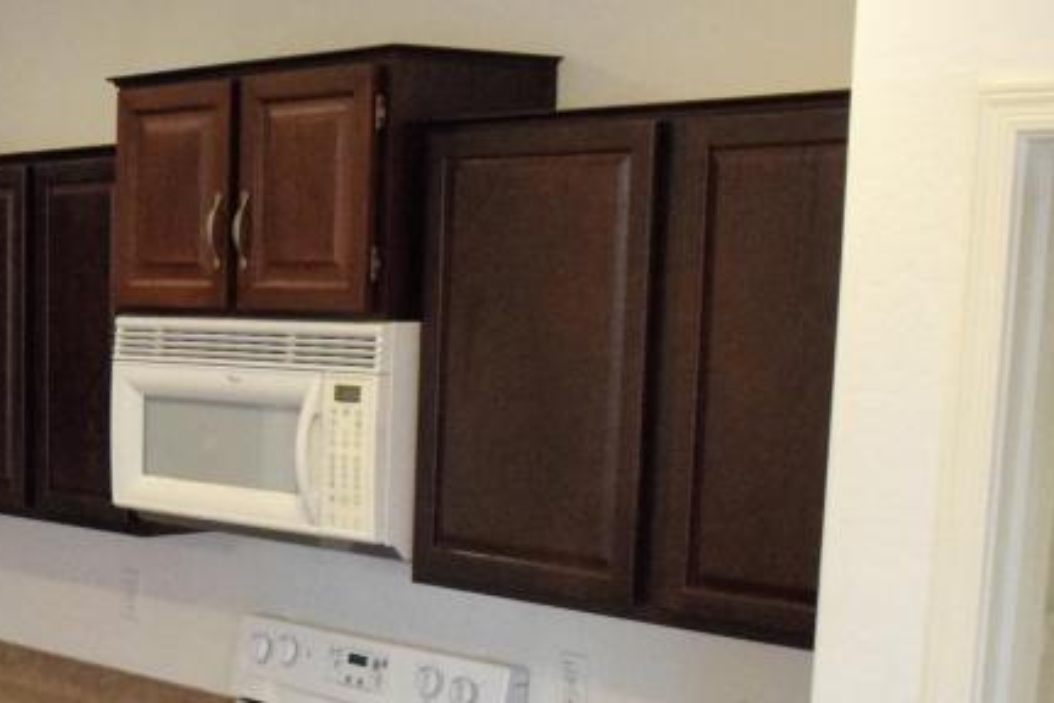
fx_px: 2108
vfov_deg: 18.4
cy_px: 703
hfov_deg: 25.6
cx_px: -155
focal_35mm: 72
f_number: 6.3
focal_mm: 18
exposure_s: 1/160
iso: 6400
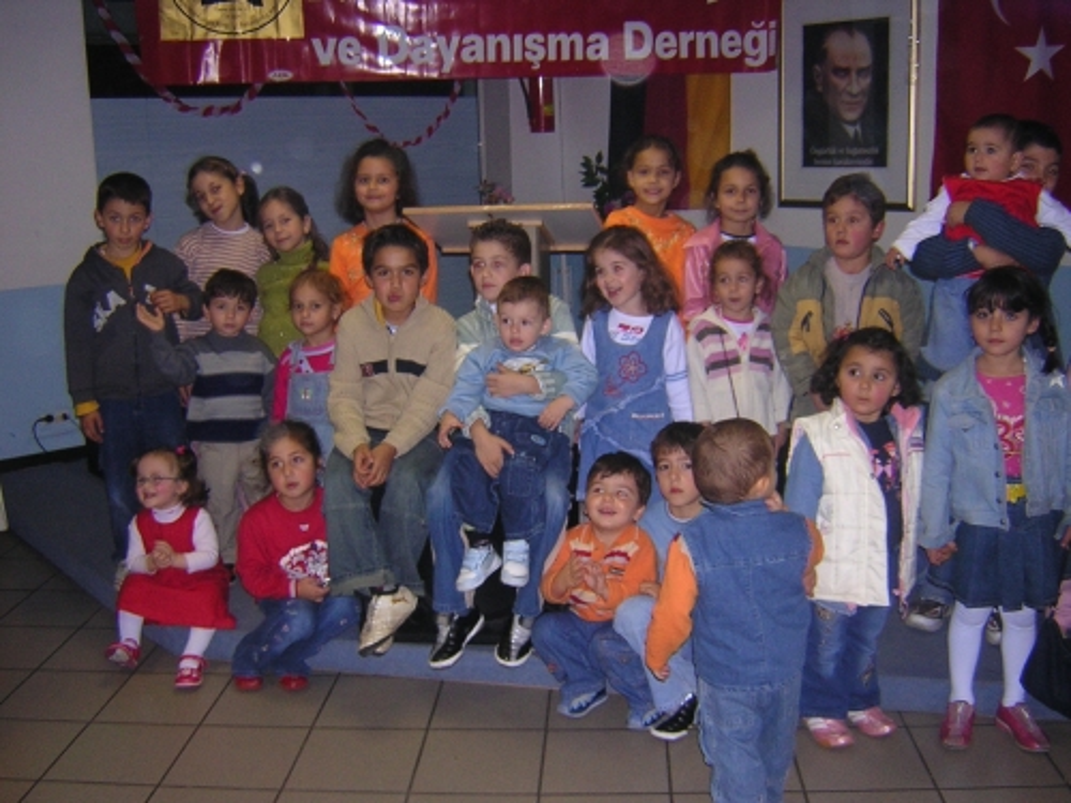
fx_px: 1114
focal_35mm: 36
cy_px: 402
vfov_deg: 39.7
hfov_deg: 51.4
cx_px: 536
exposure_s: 1/60.1
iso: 252
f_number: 2.6
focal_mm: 4.7
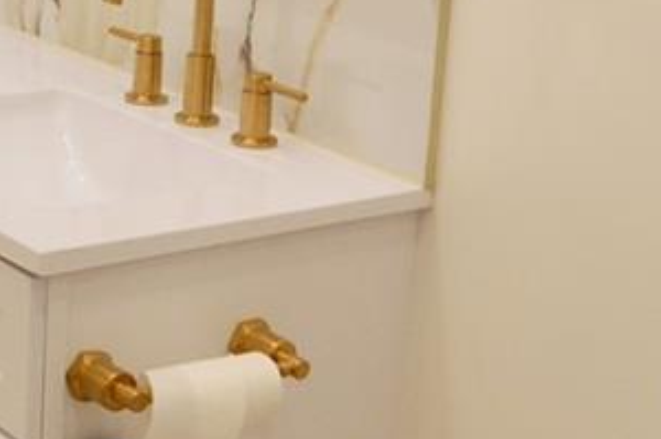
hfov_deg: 21.0
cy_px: 65
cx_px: 137
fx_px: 1760
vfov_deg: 14.1
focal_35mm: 96
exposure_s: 1/125
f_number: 5.6
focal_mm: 12
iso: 400
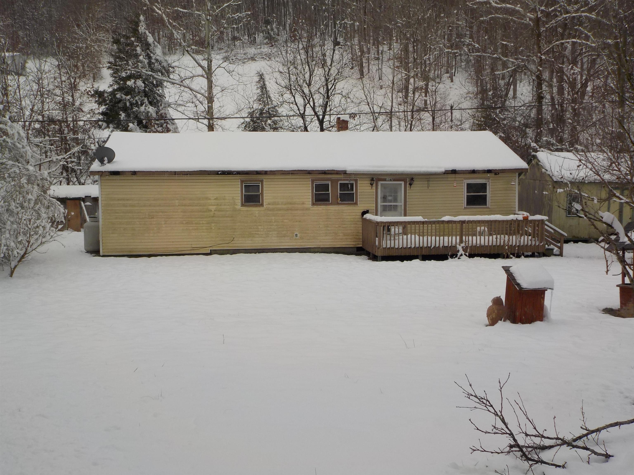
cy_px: 238
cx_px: 317
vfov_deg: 37.7
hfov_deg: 49.0
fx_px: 696
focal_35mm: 38
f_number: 3.7
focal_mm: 5.2
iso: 125
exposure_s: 1/800
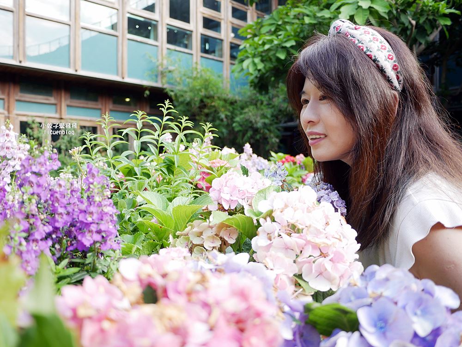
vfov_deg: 49.8
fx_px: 374
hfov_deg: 63.4
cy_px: 174
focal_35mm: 28
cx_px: 231
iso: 200
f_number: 2.5
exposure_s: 1/200
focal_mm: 14
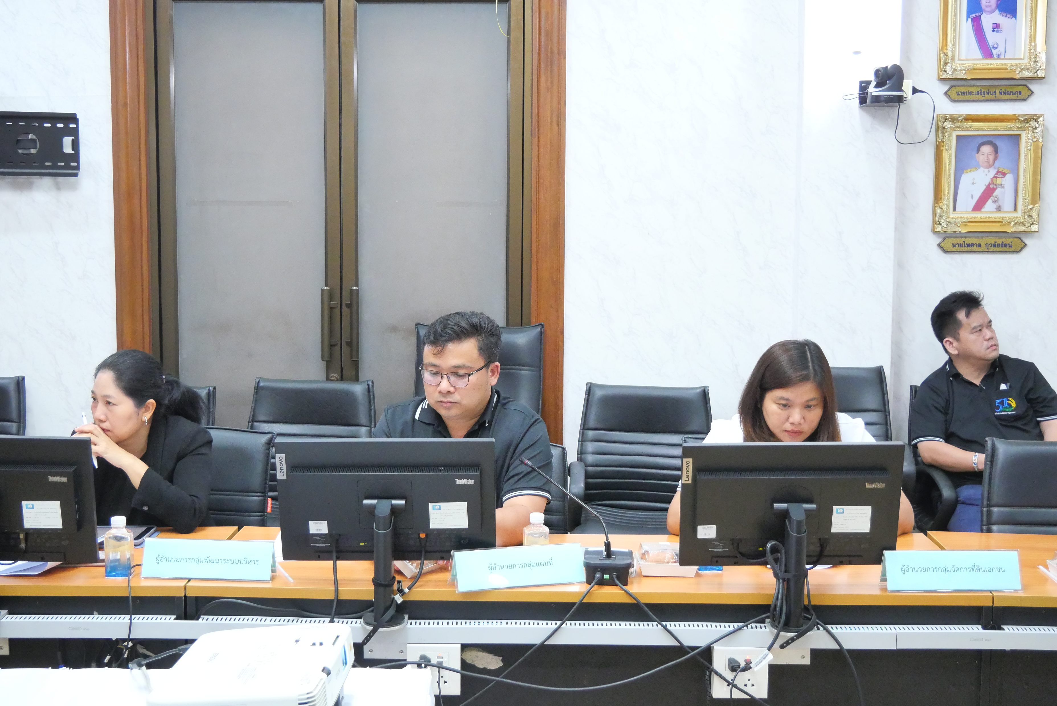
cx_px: 528
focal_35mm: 47
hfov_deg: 41.9
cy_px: 353
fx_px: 1381
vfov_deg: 28.7
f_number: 4.5
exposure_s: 1/50
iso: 3200
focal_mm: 23
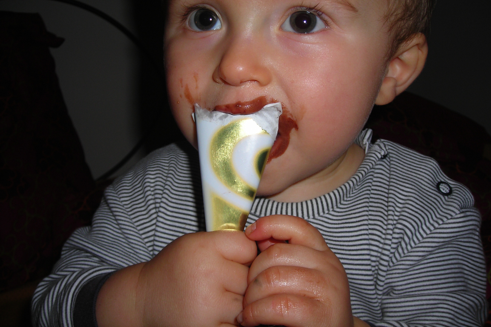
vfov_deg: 33.4
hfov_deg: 48.5
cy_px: 142
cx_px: 248
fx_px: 545
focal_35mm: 40
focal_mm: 6.3
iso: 50
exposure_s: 1/60.1
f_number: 6.4
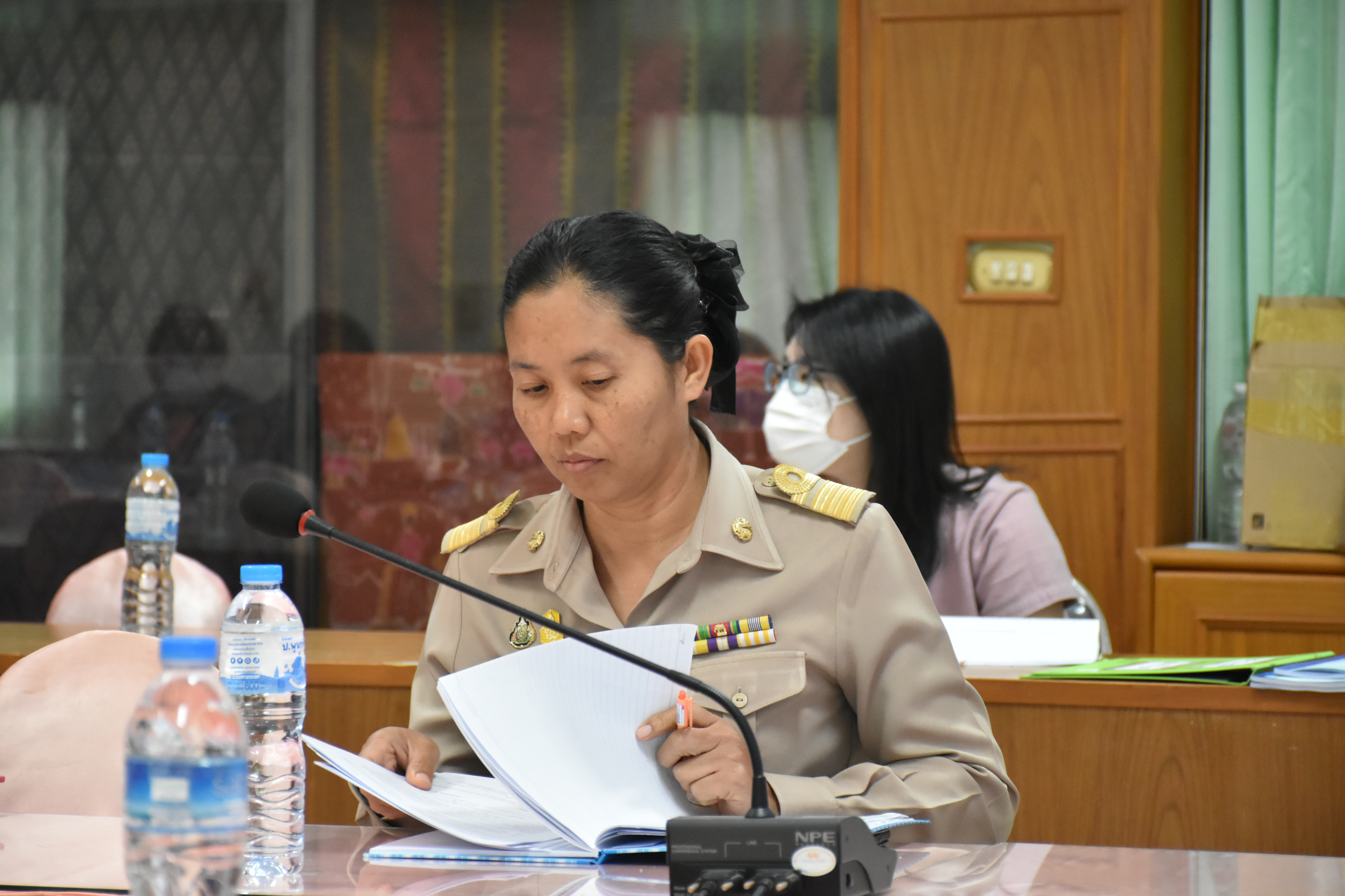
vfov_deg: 10.2
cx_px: 672
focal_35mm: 135
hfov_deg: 15.2
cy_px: 448
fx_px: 5043
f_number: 5.3
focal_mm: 90
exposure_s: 1/125
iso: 3200
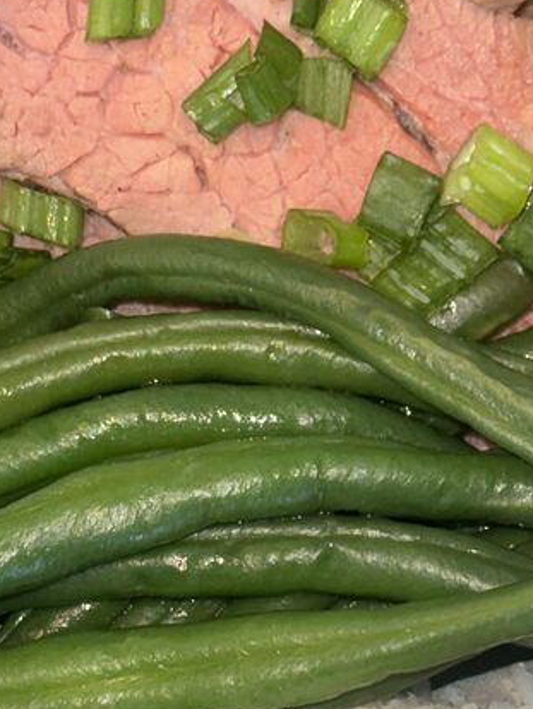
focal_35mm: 139
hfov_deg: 10.7
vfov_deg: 14.1
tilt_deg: -80.4
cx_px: 242
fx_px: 2851
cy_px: 567
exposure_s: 1/30
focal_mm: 6.86
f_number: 1.78
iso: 50
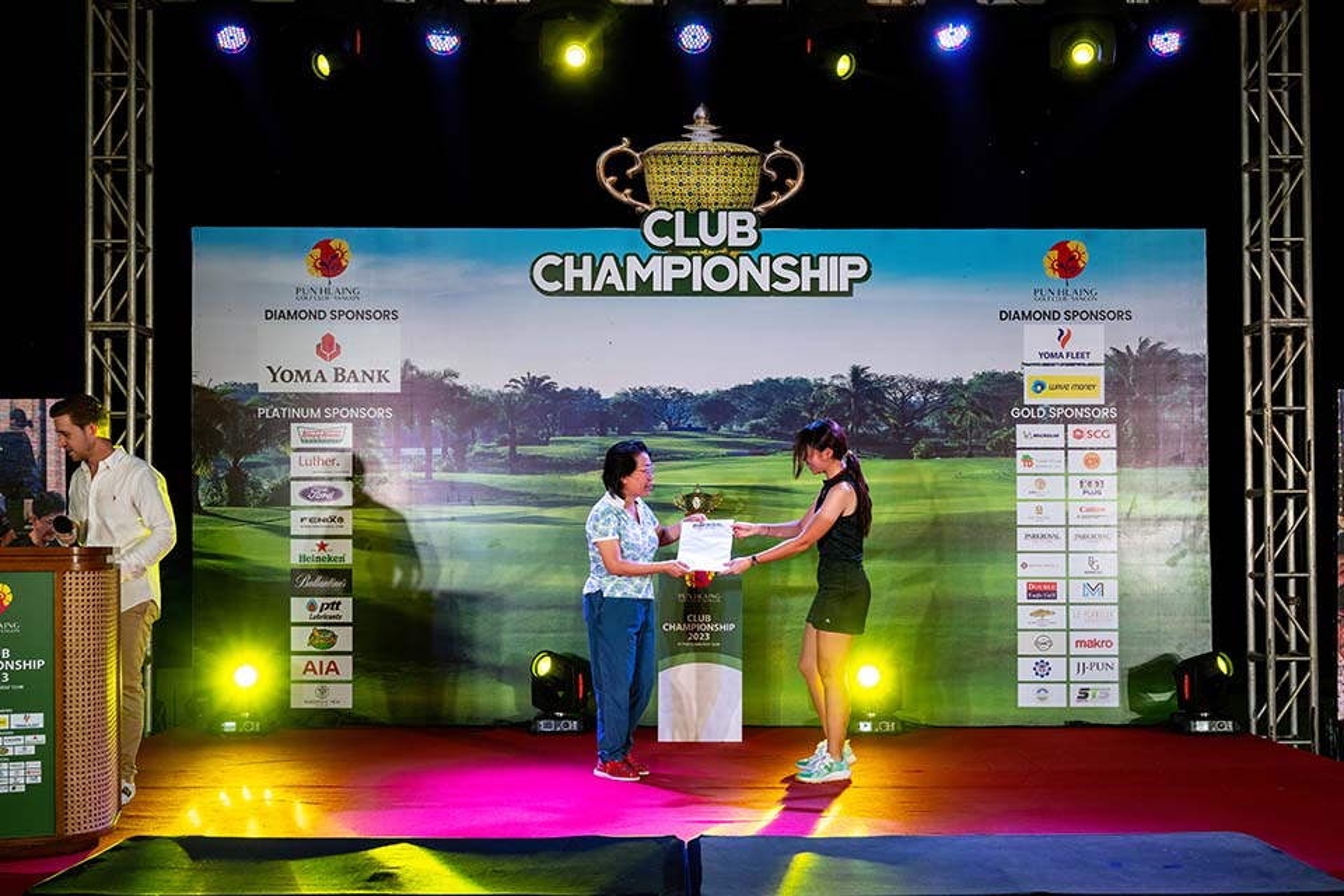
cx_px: 672
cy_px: 448
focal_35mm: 32
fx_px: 1213
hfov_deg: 58.0
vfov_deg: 40.5
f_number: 5
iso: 720
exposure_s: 1/200
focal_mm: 32.5
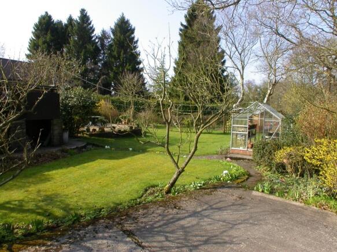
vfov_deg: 37.7
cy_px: 126
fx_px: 370
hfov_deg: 49.0
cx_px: 168
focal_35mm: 38
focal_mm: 7.85
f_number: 6
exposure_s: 1/186
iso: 100
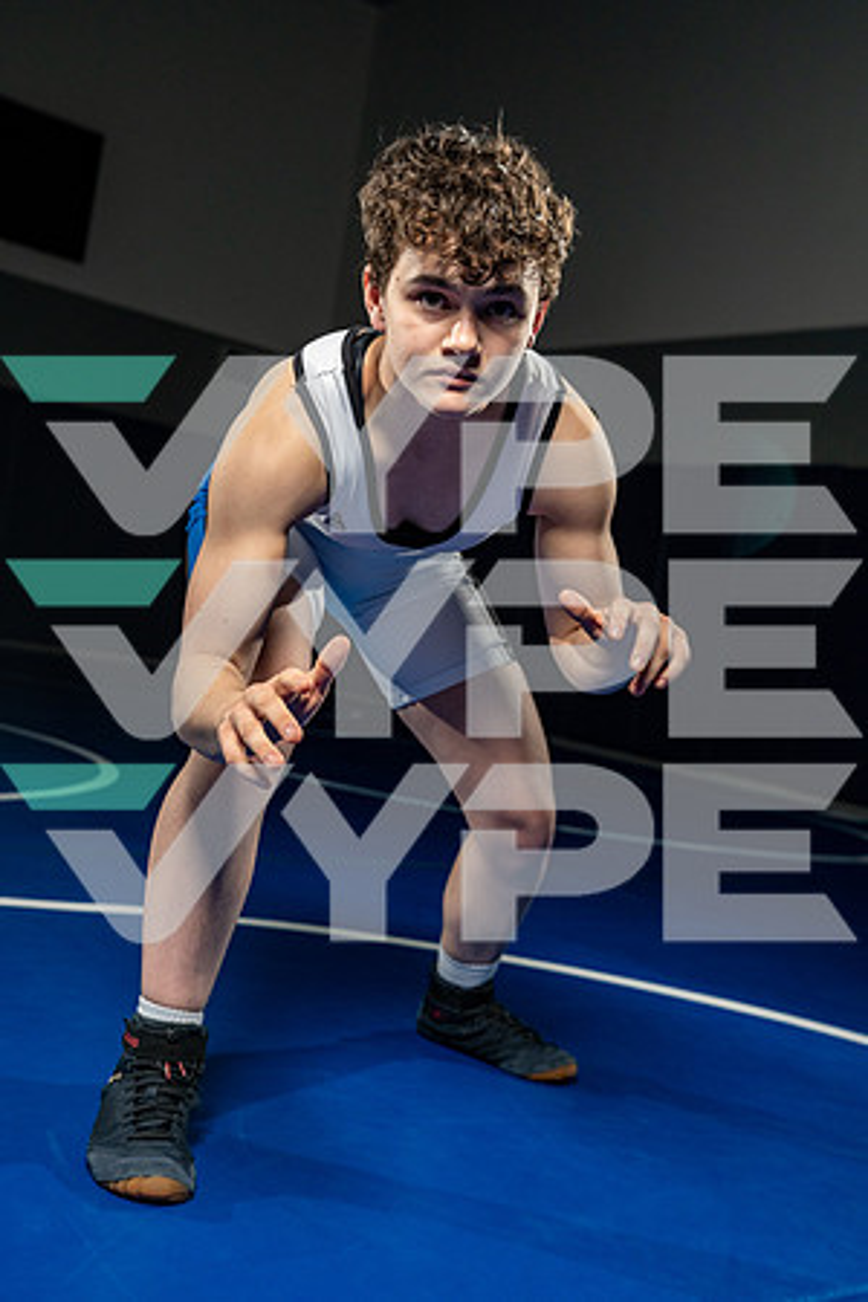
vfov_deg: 44.5
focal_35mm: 44
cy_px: 651
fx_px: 1591
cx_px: 434
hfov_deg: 30.5
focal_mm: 44
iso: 800
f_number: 4.5
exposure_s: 1/125
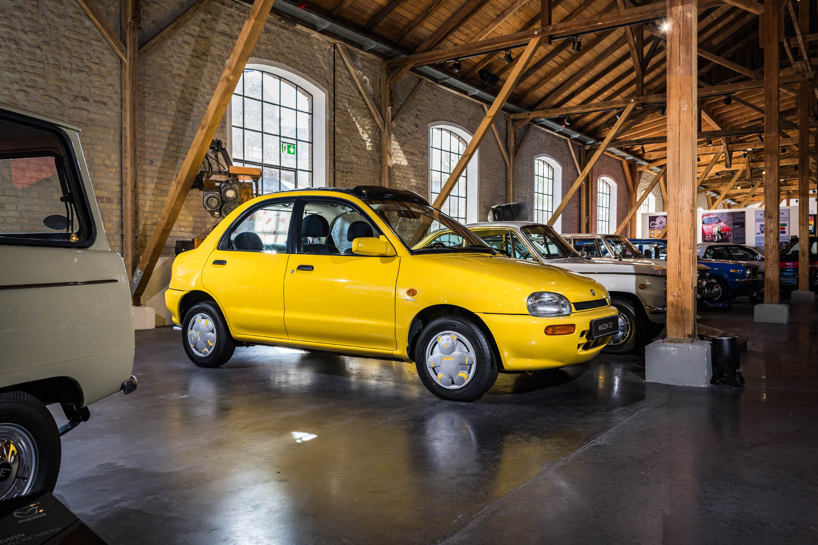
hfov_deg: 62.8
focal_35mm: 30
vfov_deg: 44.3
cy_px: 272
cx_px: 409
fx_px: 670
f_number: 5
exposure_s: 1/15
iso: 100
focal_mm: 29.5
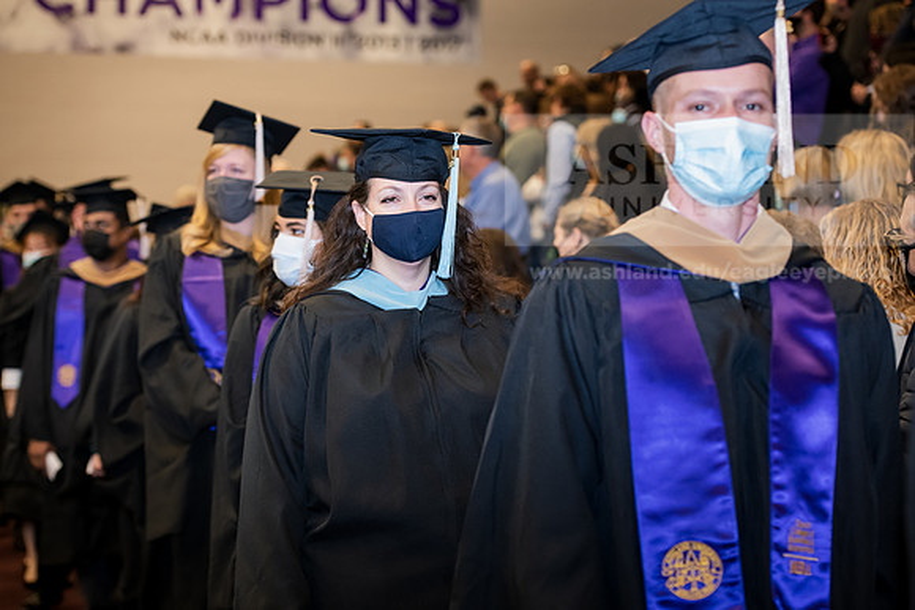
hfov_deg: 24.8
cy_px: 305
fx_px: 2085
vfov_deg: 16.7
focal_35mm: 82
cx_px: 458
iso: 2000
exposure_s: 1/200
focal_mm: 82
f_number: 4
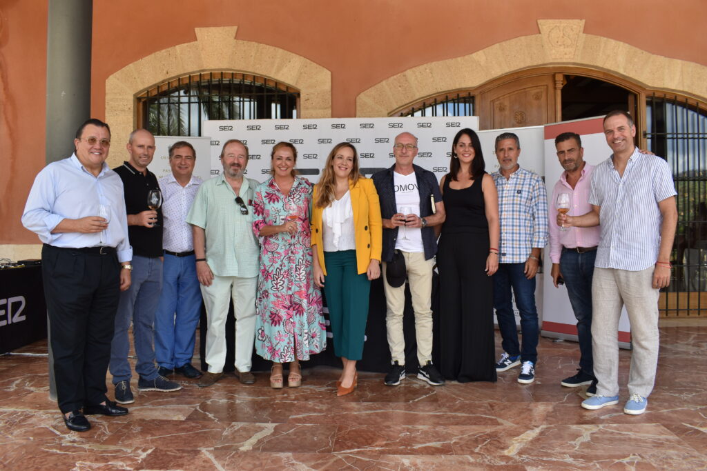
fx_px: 530
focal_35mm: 27
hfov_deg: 67.4
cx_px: 354
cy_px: 236
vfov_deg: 47.9
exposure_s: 1/250
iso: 400
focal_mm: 18
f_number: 8
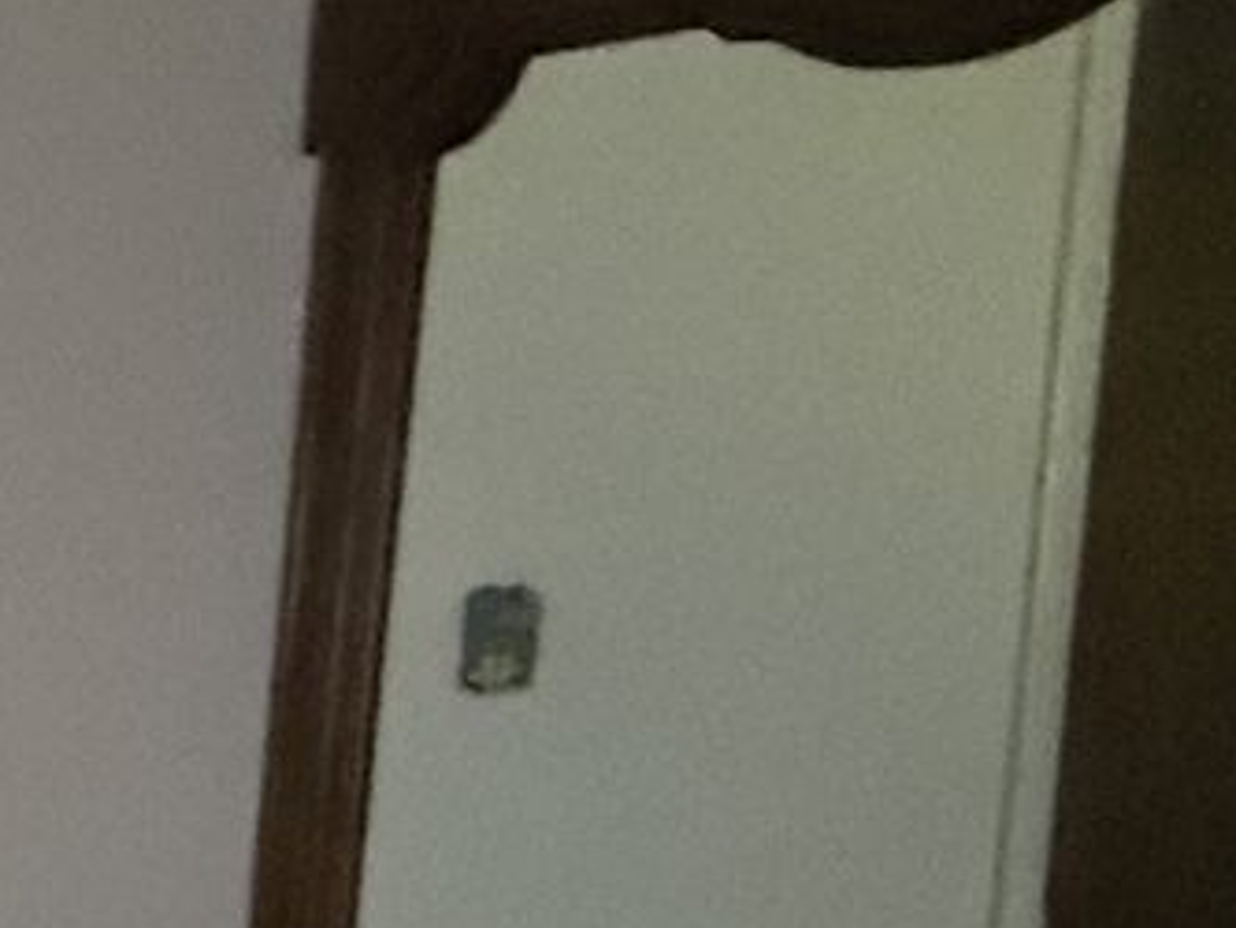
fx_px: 3000
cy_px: 961
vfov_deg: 17.1
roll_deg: +1.6
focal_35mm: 84
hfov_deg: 11.7
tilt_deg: -6.5
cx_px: -2442
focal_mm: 2.22
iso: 1250
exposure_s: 1/60
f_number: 2.2
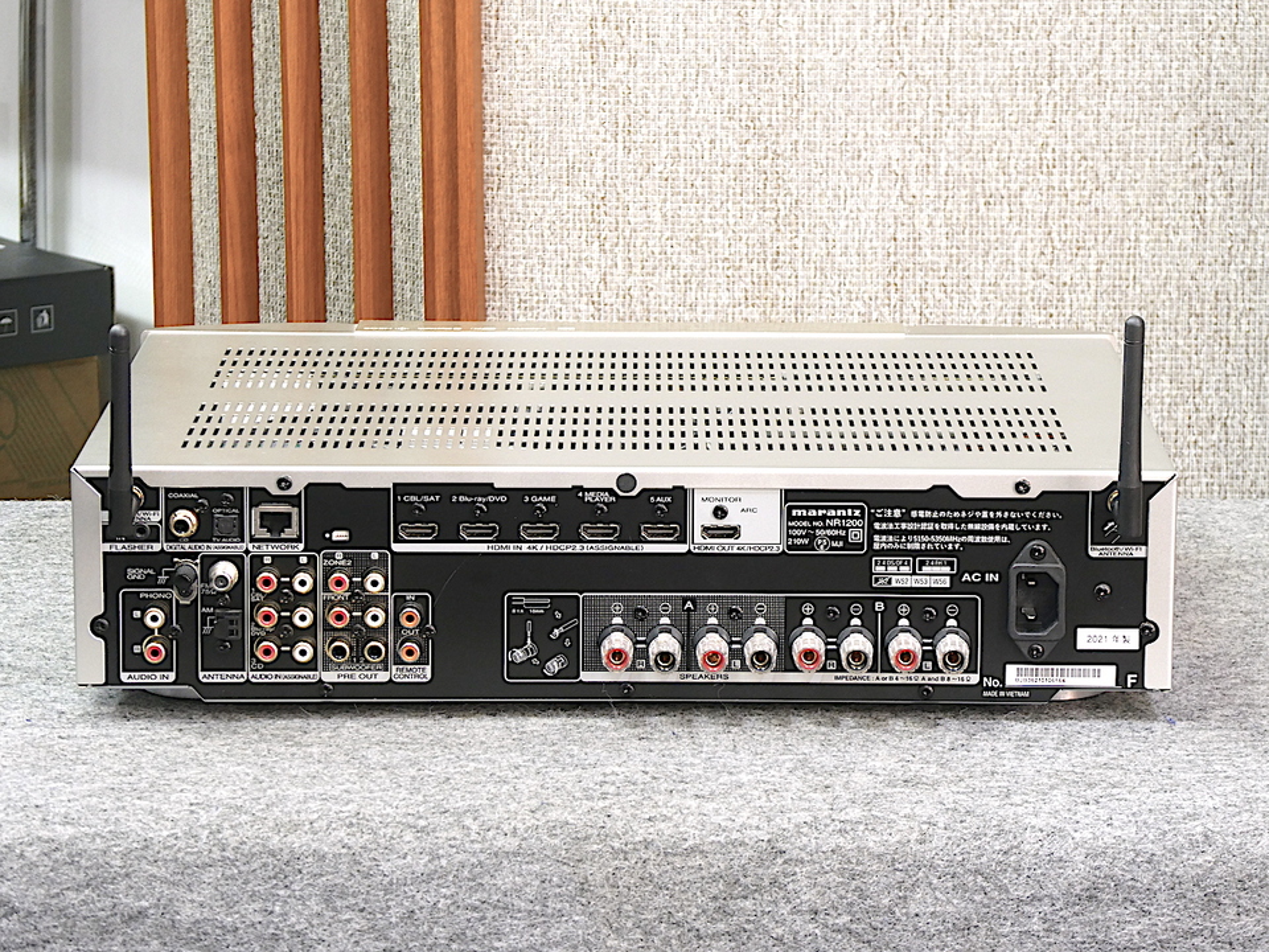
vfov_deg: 11.0
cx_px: 634
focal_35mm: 135
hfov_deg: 14.6
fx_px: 4949
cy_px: 476
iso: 200
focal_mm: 24.2
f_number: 5.3
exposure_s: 1/3.2
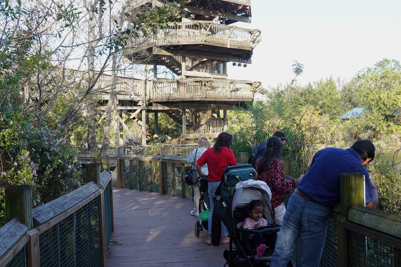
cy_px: 134
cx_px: 219
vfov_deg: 33.4
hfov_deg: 48.4
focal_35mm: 40
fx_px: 446
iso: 640
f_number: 14
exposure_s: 1/100
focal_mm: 28
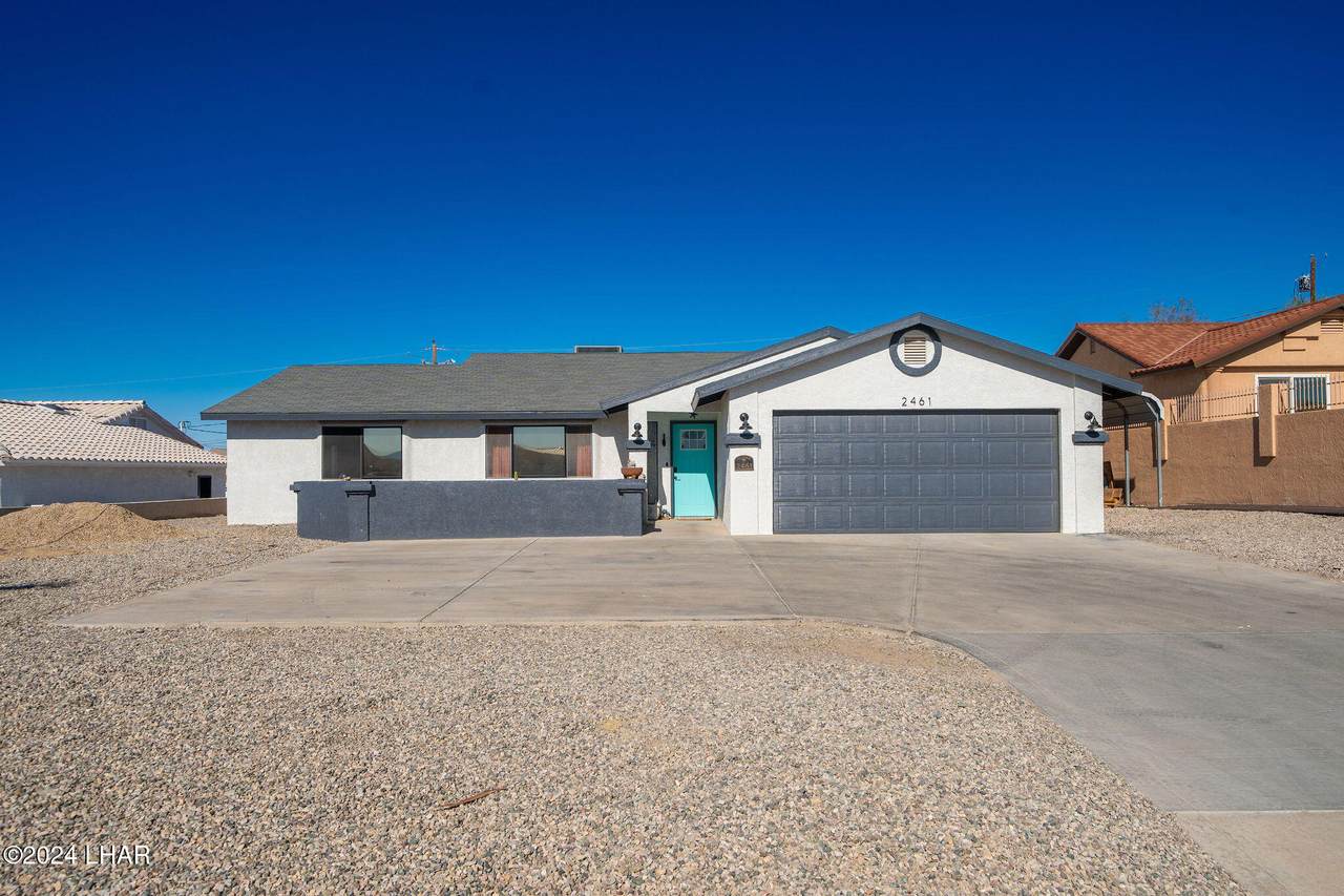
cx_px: 672
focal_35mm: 25
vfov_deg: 51.6
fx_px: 926
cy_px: 448
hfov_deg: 72.0
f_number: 6.3
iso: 100
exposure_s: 1/1000
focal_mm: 24
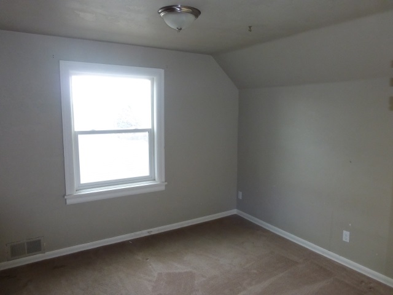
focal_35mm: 25
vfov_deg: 54.9
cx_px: 196
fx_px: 284
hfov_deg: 69.4
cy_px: 148
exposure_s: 1/60
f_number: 3.3
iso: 400
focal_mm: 4.3
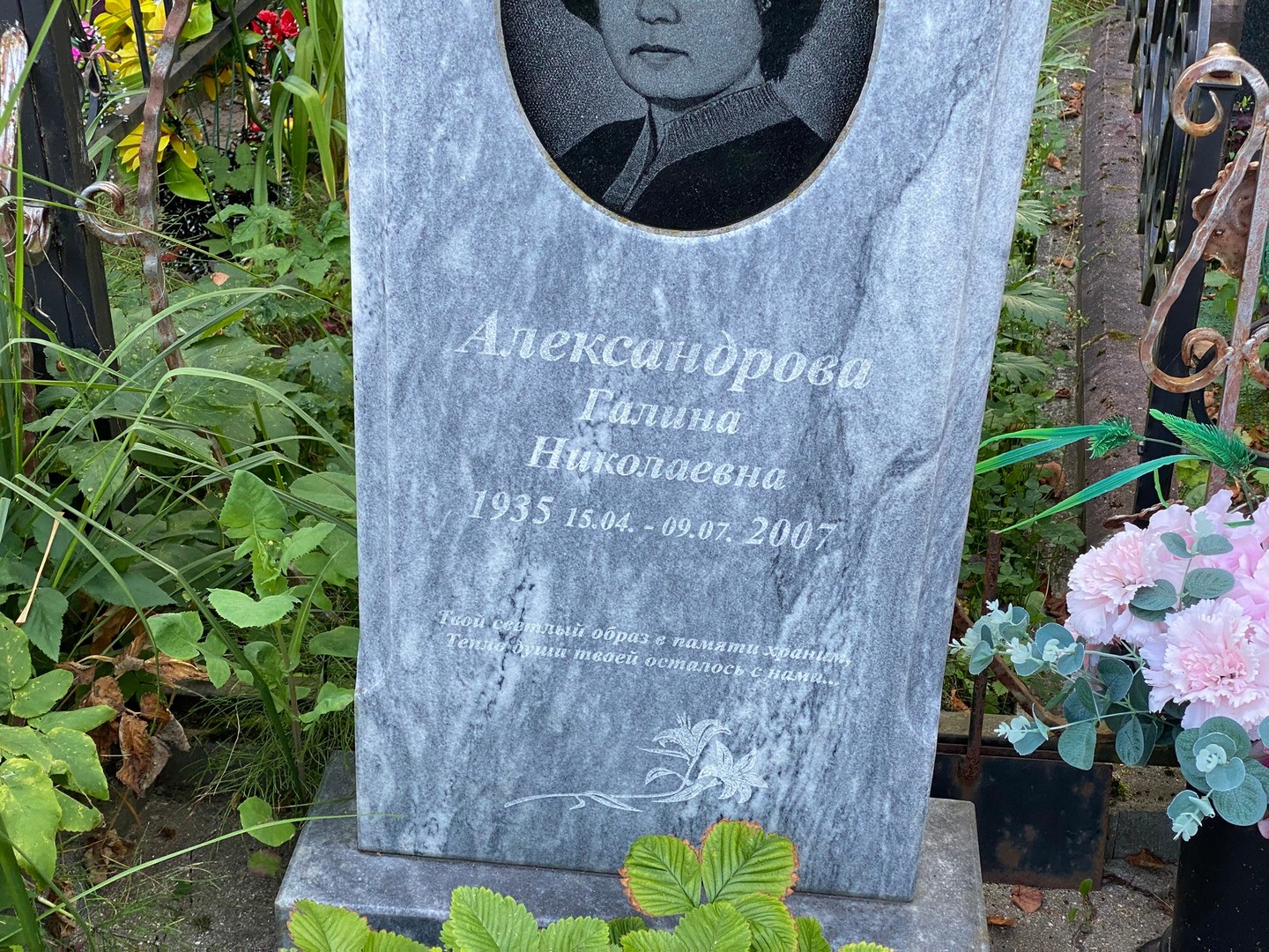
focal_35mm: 52
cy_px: 476
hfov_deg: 36.8
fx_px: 1906
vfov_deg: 28.0
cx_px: 634
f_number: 2
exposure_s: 1/121
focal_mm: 6
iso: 80
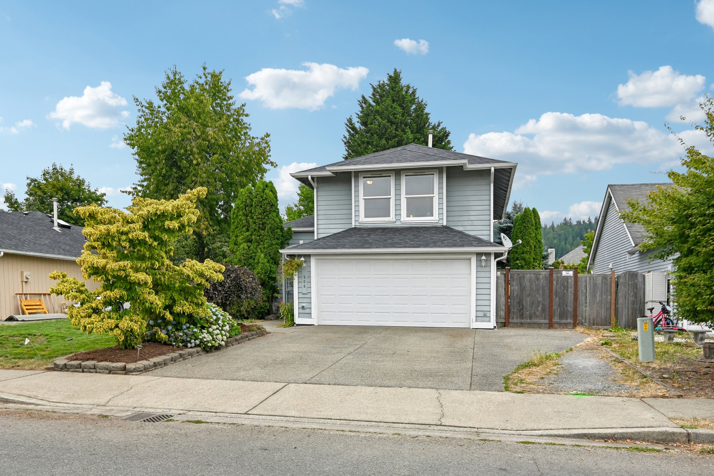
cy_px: 238
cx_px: 357
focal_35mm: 24
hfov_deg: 73.7
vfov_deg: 53.1
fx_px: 476
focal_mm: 24
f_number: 8
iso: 400
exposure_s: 1/640
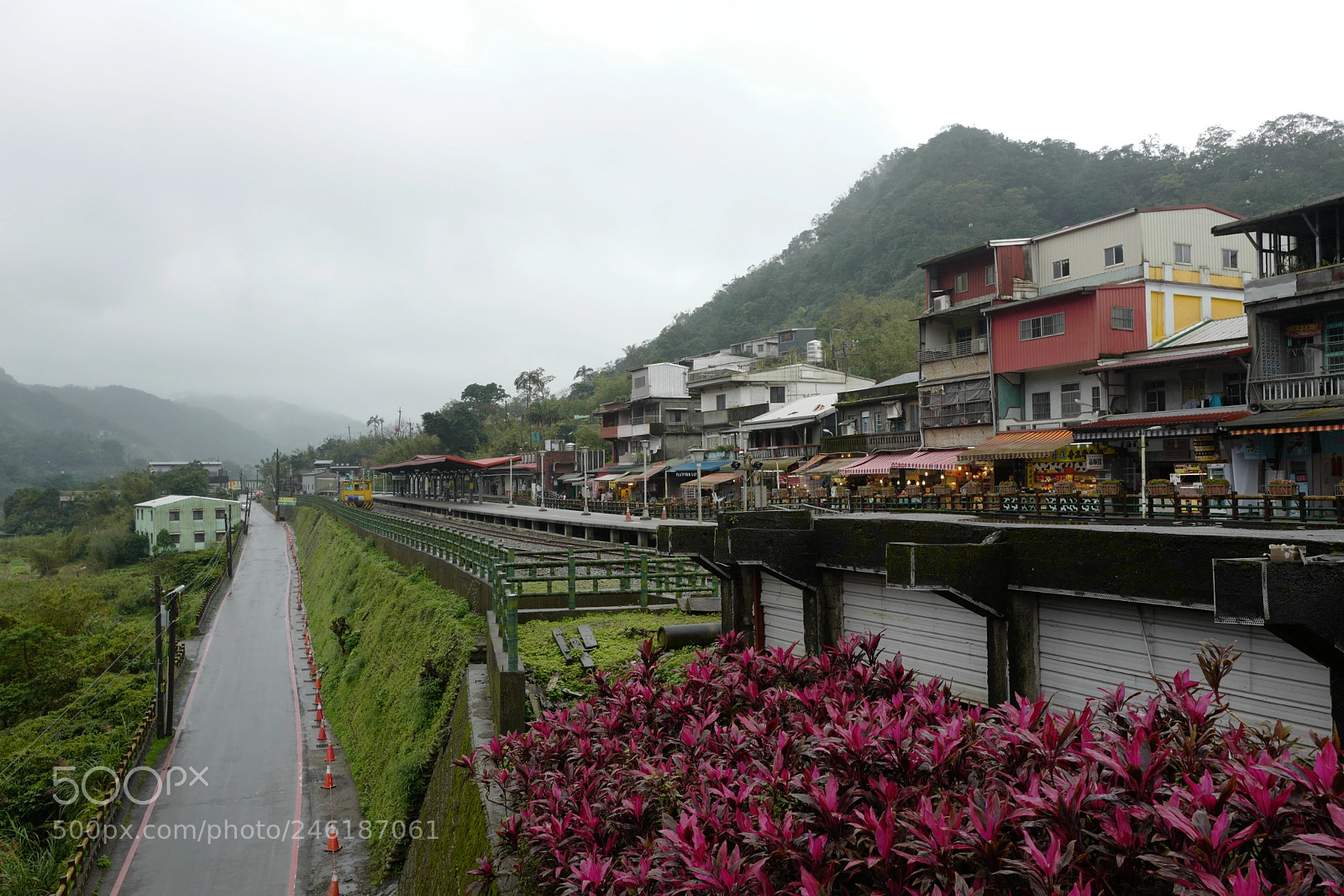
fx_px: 1045
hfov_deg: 65.5
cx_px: 672
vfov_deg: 46.4
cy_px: 448
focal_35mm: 28
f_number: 4
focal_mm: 28
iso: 100
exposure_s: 1/160
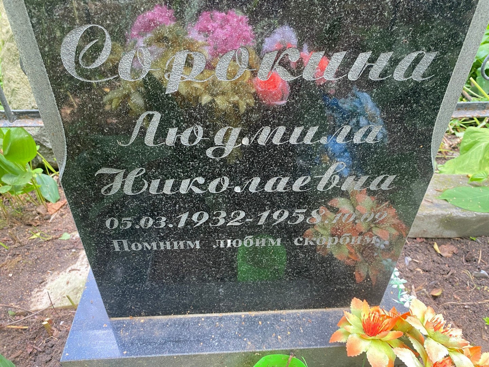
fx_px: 367
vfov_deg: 53.1
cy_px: 184
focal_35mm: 26
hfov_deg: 67.3
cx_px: 244
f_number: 1.8
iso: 125
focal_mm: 4.25
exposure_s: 1/92
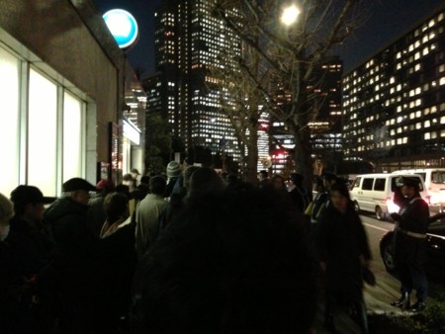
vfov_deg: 43.0
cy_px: 167
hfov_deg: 55.3
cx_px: 222
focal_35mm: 33
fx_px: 424
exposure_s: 1/15
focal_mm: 4.13
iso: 800
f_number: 2.4
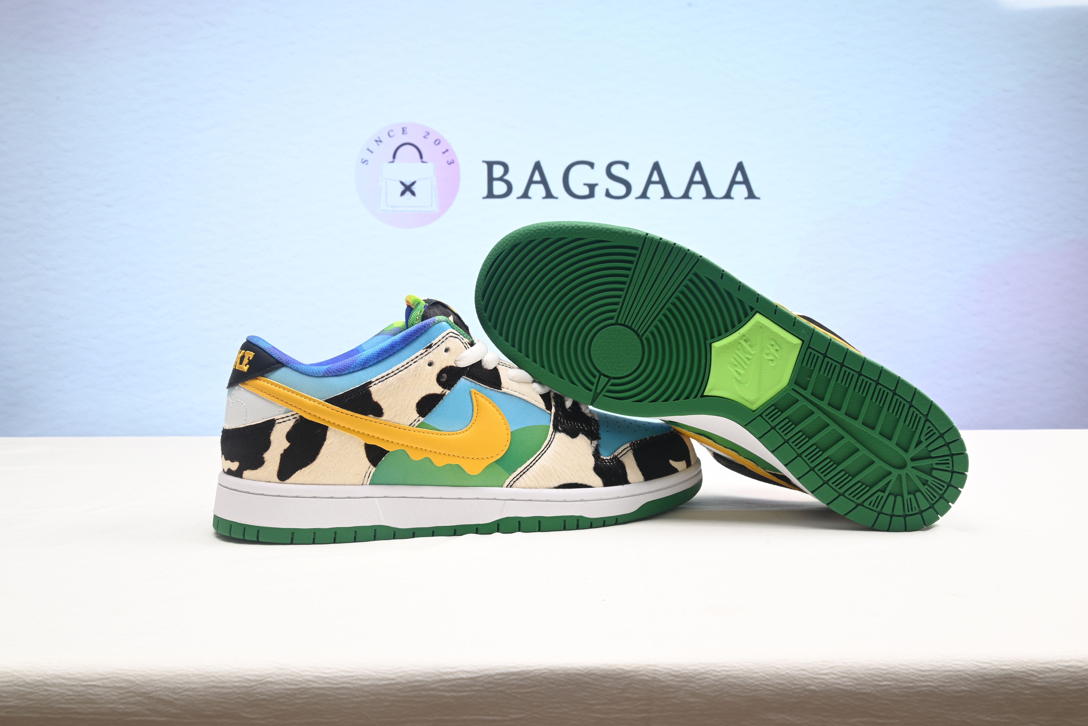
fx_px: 922
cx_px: 544
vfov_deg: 43.0
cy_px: 363
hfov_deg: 61.1
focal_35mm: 30
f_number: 16
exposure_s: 1/1.6
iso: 100
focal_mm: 30.5
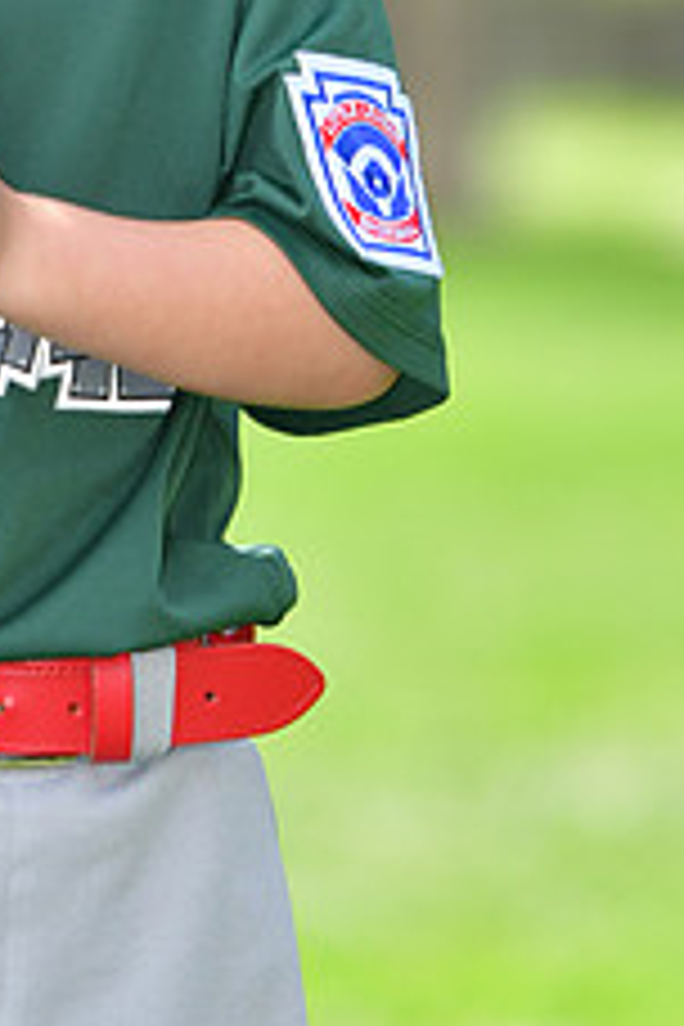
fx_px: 15738
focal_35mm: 552
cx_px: -25
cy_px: -207
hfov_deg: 2.5
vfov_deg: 3.7
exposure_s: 1/1600
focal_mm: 145
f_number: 4
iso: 500
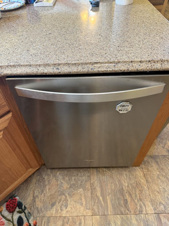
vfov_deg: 71.6
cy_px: 113
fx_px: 156
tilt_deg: -48.2
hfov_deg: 56.7
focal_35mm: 24
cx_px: 84
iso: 200
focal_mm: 6.76
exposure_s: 1/60
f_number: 1.78
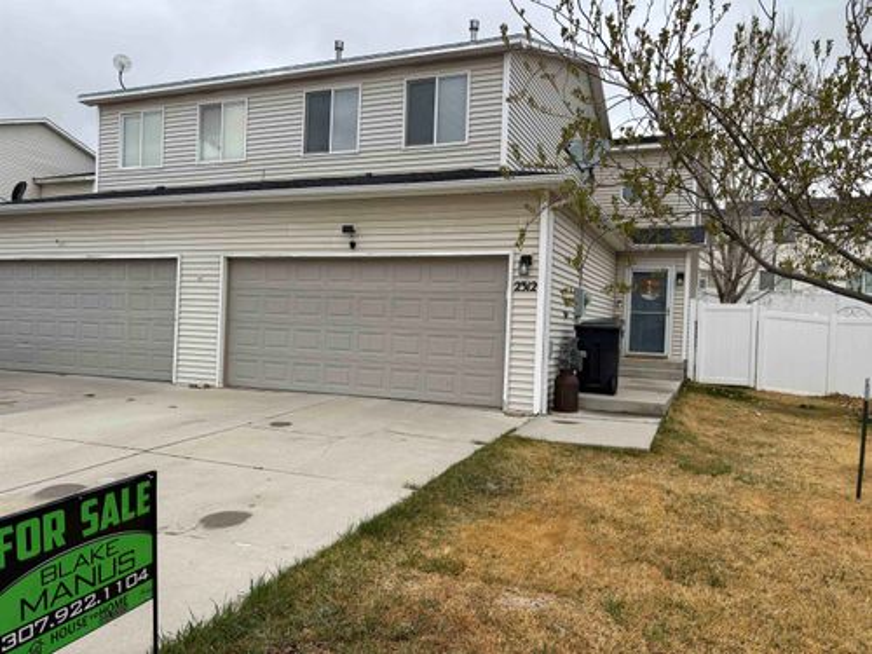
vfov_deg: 53.1
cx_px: 436
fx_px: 655
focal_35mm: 26
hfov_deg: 67.3
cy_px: 327
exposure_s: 1/1418
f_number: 1.6
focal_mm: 5.96
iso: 50
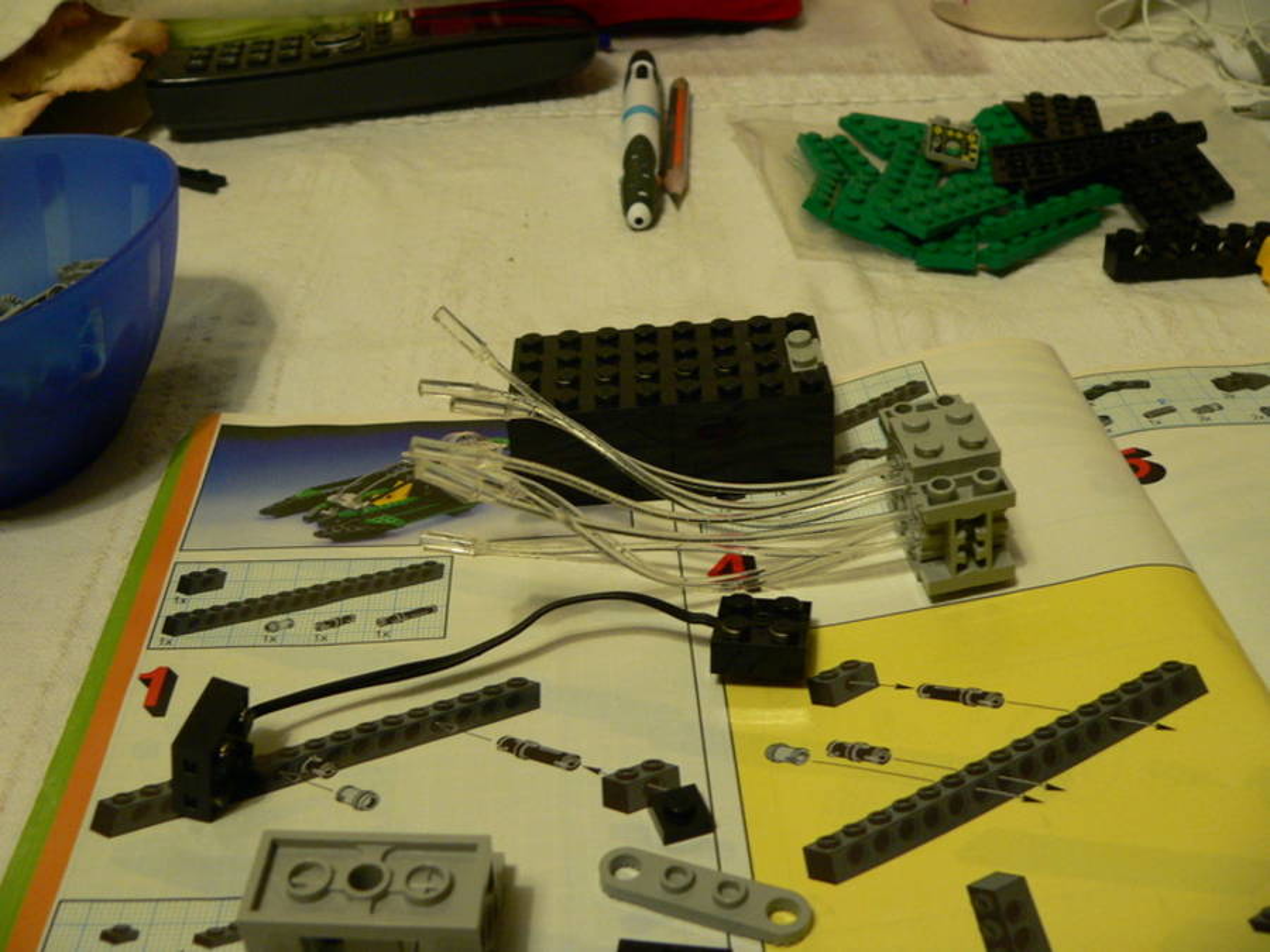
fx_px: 1321
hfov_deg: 51.4
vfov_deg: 39.7
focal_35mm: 36
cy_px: 476
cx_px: 635
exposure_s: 1/10
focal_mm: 6
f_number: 2.8
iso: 200
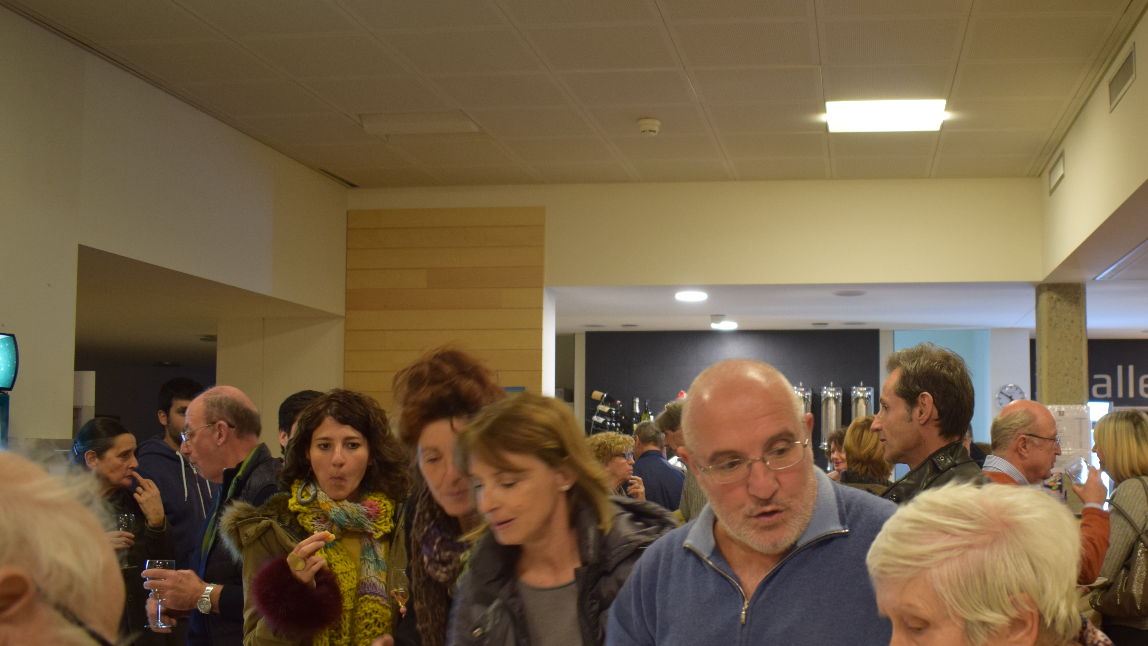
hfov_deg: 48.4
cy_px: 378
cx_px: 779
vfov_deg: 29.0
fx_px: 1248
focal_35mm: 41
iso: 500
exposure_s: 1/30
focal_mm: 18
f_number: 3.5
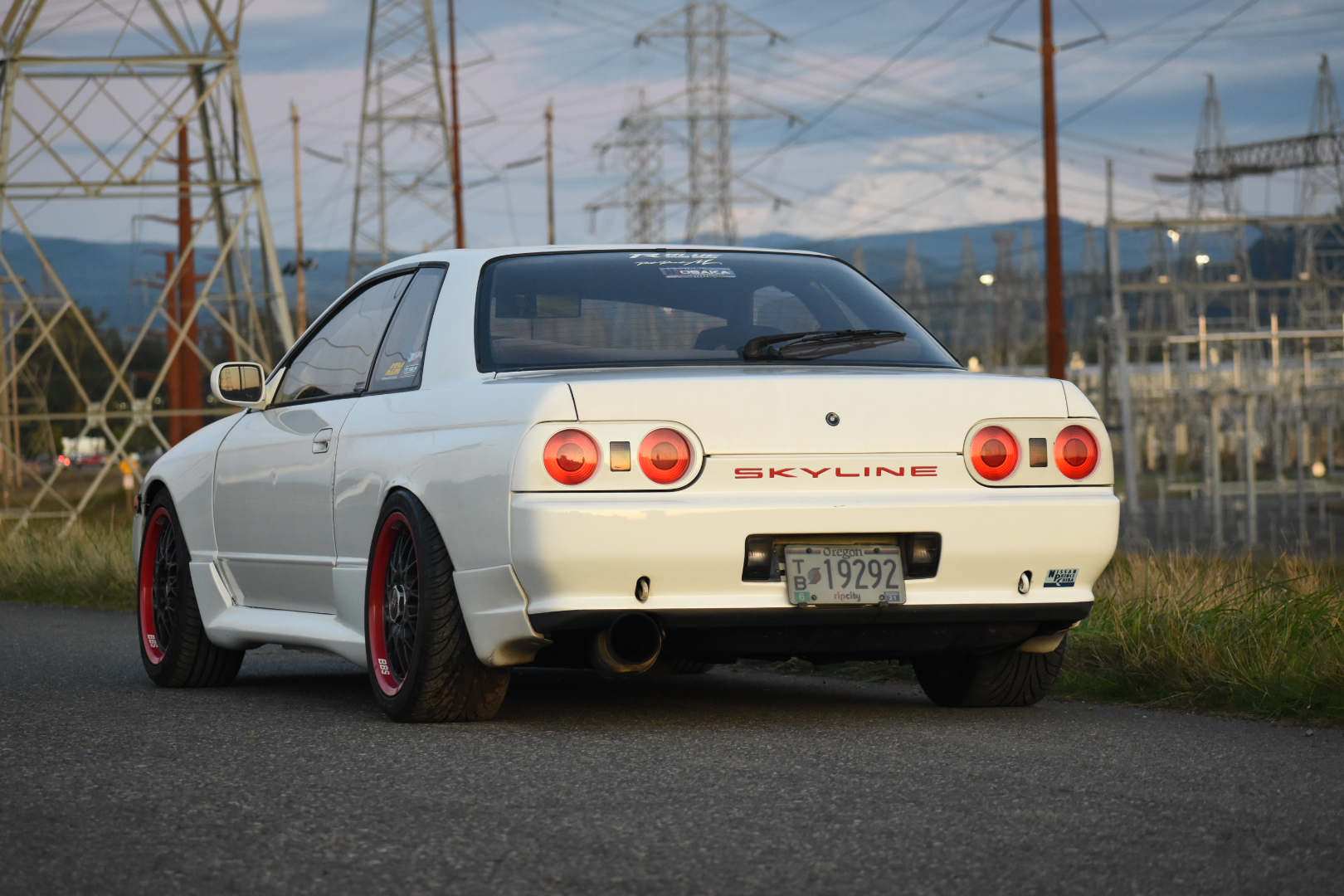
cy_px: 448
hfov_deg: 14.0
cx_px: 672
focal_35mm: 147
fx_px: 5488
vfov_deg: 9.3
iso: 1250
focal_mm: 98
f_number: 4.8
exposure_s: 1/160
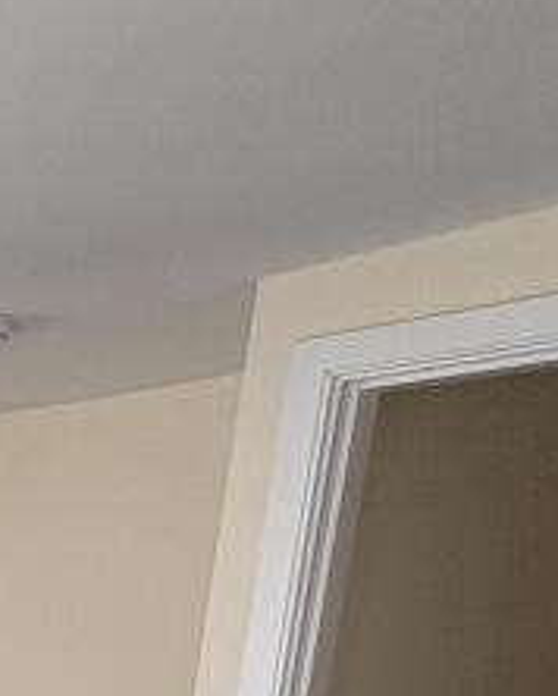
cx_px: -690
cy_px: 978
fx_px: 1299
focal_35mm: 63
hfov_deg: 15.9
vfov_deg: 24.7
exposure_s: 1/99
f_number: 2.2
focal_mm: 2.22
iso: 125
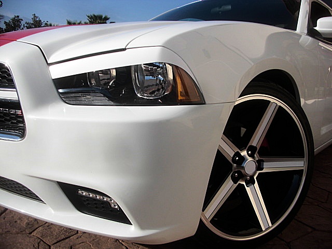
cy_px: 124
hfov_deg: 51.4
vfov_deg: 39.7
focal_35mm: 36
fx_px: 345
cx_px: 166
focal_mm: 6.3
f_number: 7.9
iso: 50
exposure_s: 1/160
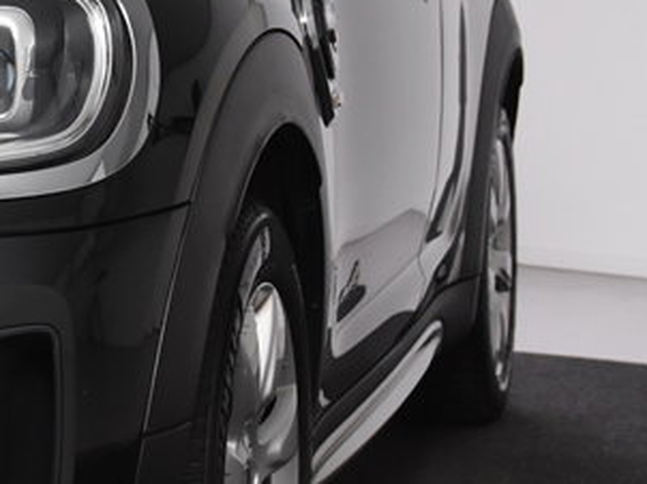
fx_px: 2832
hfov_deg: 12.2
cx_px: -413
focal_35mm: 152
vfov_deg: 9.8
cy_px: 228
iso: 1600
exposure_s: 1/80
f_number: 5.6
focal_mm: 31
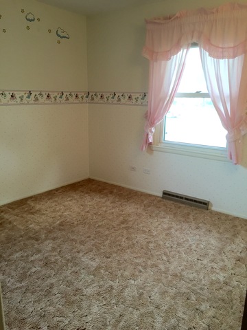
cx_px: 124
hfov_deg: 48.2
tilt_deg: -13.1
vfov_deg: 61.7
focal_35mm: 29
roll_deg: -0.1
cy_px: 165
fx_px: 276
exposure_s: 1/30
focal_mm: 4.15
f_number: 2.2
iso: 80
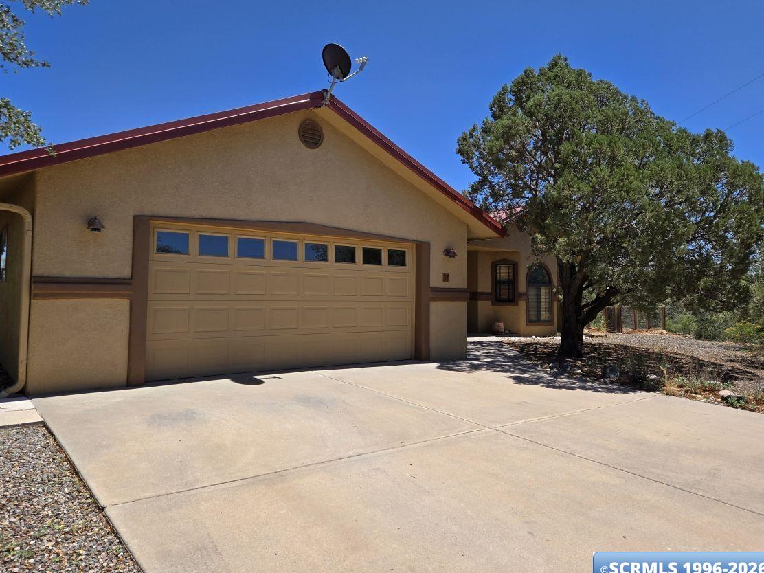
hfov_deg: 69.3
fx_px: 552
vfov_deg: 54.9
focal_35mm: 25
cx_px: 360
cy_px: 274
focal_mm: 5.4
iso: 40
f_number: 1.8
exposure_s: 1/2921
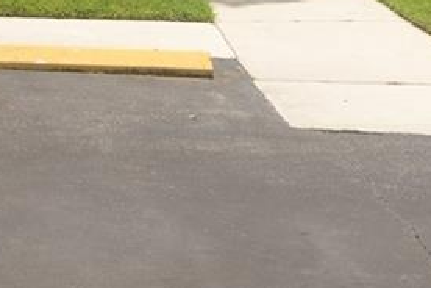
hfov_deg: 14.3
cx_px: -298
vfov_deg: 10.1
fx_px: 1556
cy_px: -182
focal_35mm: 130
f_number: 8
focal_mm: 35
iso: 100
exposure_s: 1/100
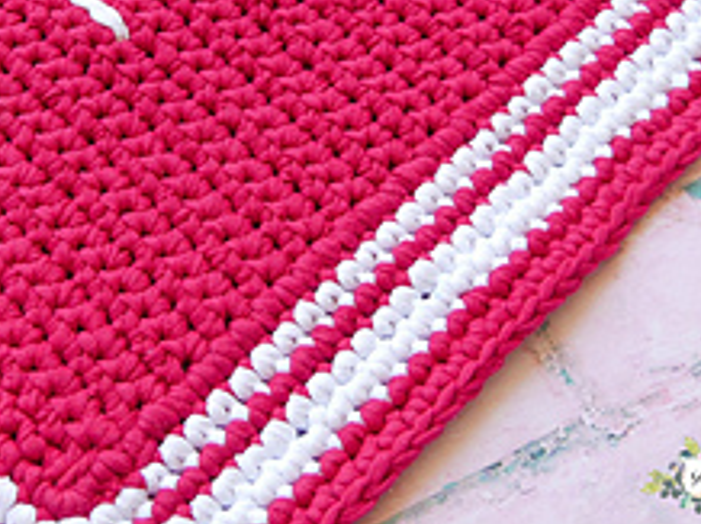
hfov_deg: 24.8
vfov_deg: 18.6
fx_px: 1578
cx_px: 196
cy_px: 63
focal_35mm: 78
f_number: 3.7
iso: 320
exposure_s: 1/125
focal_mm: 17
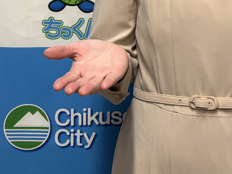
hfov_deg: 24.5
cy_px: -69
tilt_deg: -3.0
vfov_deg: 17.2
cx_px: 173
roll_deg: -2.0
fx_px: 529
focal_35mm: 79
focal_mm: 5.96
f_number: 1.6
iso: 100
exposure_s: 1/100
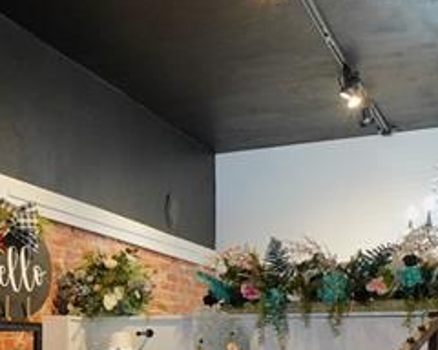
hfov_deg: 24.9
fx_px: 856
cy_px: 379
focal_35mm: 66
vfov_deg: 22.0
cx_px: -133
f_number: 3.5
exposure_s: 1/160
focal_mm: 11
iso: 1600
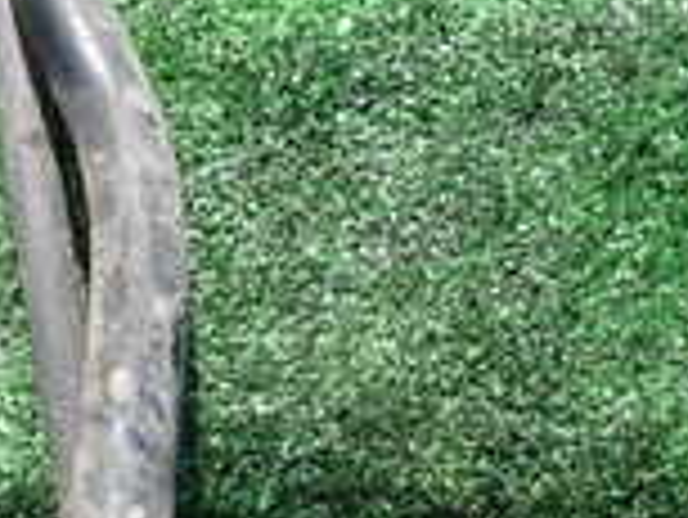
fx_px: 1949
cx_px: 229
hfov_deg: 20.0
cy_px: 437
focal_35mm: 98
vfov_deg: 15.0
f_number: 2.8
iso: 100
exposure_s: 1/400
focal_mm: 4.5
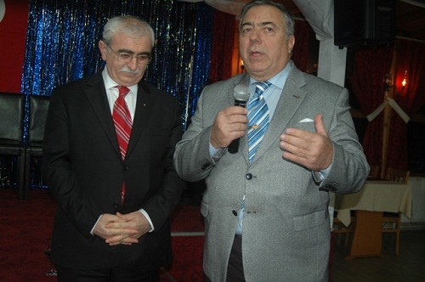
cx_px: 212
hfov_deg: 46.5
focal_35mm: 42
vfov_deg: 31.8
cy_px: 141
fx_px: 495
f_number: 3.3
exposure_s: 1/60
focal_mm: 28
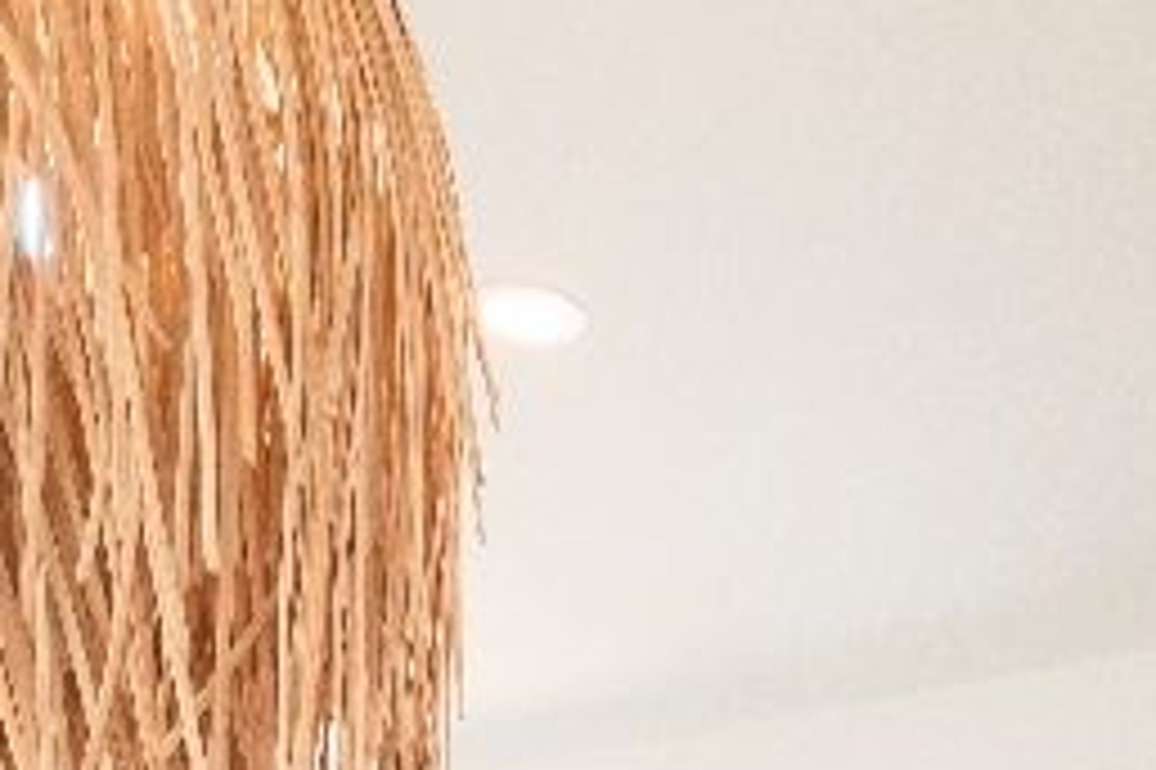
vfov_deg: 10.5
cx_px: 648
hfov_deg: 18.3
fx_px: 3594
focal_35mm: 112
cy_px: 1875
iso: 50
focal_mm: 16
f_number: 13
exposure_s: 1/40
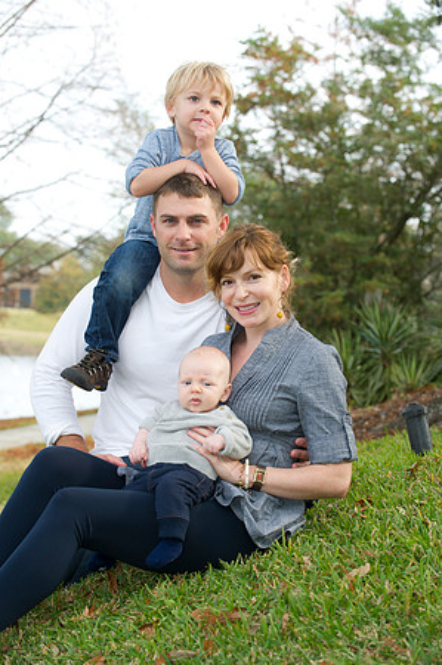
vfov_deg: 22.6
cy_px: 332
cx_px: 221
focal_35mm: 90
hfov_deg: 15.2
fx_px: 1661
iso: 400
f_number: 5
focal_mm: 90
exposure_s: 1/250
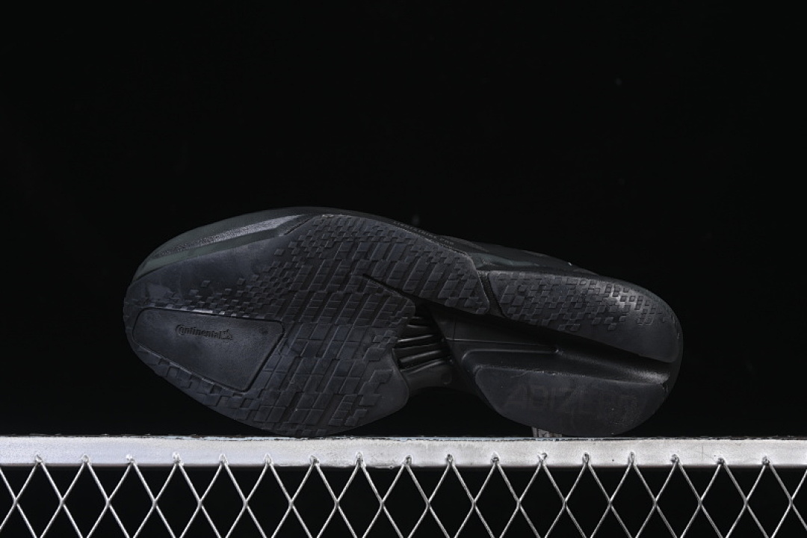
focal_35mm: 75
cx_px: 404
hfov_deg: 27.0
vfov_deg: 18.2
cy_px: 269
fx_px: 1681
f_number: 6.3
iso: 160
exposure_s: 1/50
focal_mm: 50
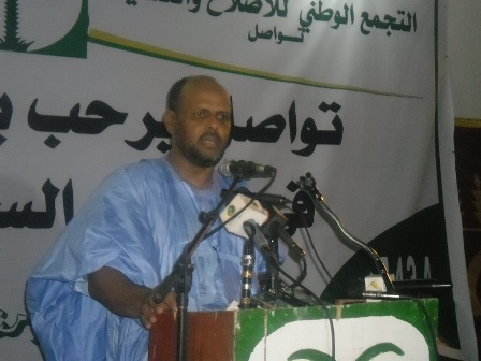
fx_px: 1056
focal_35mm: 76
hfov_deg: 25.7
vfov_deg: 19.4
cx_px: 240
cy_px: 180
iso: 400
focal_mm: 13.4
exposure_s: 1/60
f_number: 5.2
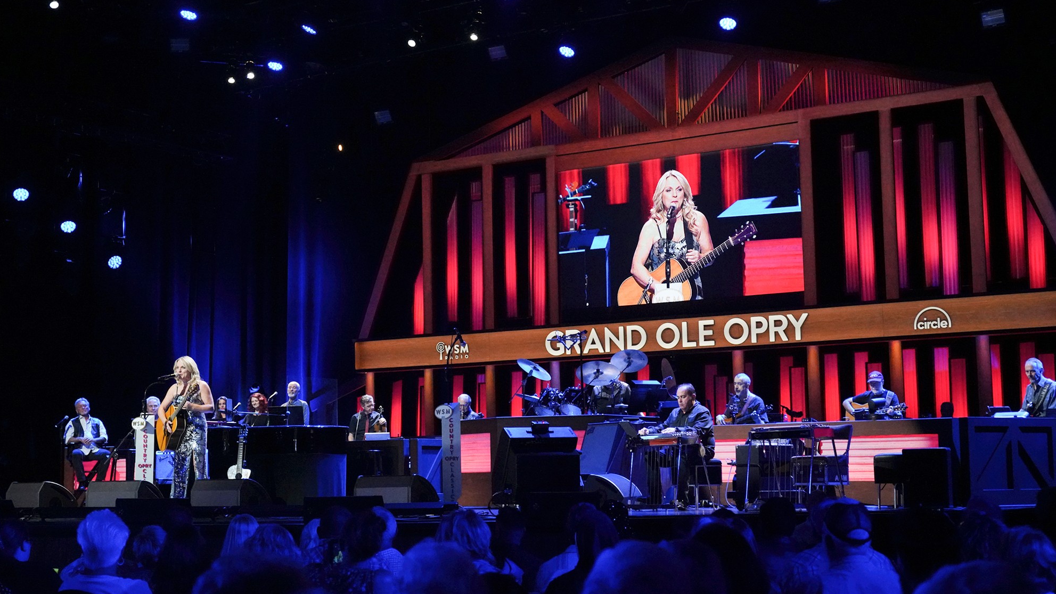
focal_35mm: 56
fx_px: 1568
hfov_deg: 37.2
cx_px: 528
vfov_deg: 21.4
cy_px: 294
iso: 12800
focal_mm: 53
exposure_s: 1/100
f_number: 5.6
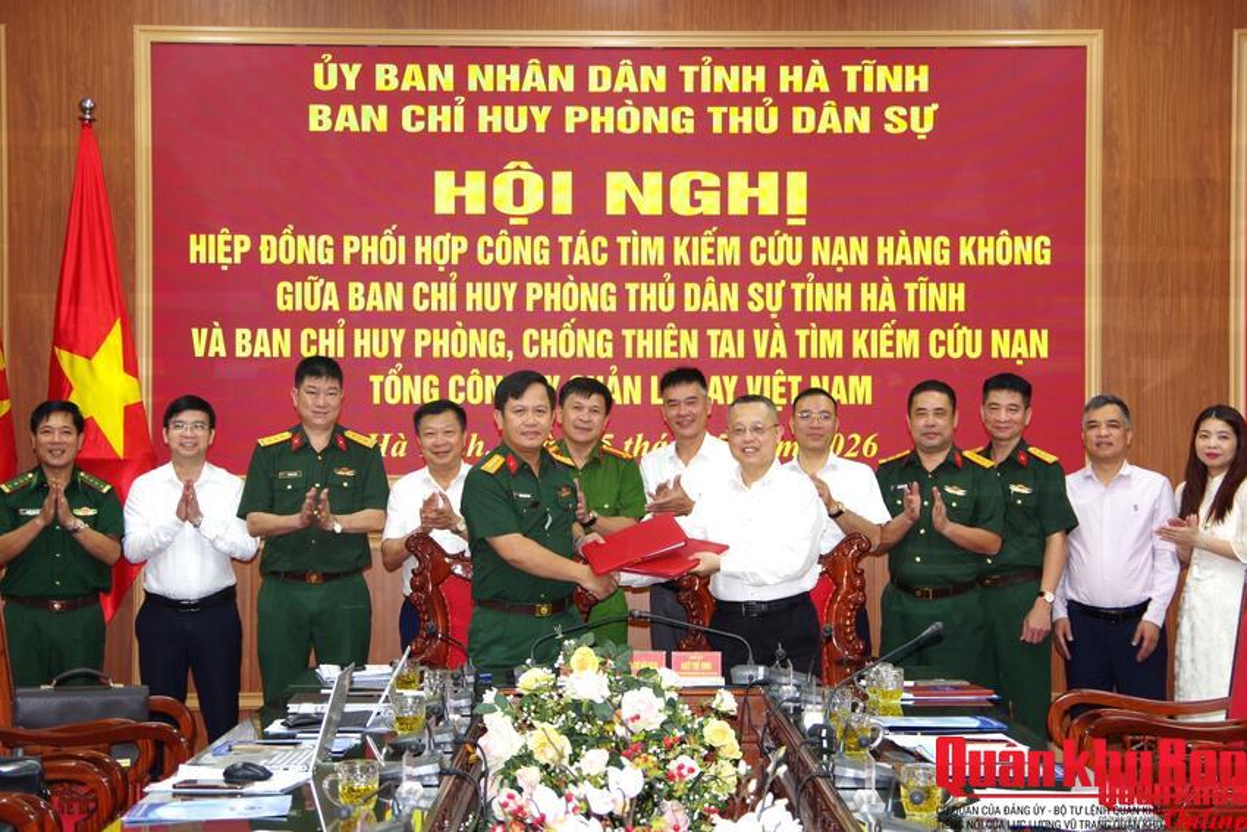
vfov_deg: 22.6
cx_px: 624
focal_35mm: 60
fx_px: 2079
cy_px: 416
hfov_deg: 33.4
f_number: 5
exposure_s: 1/60
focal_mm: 40
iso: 800
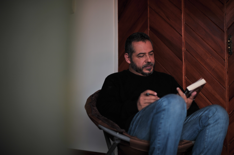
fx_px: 325
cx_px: 117
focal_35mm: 50
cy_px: 78
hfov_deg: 39.6
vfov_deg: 27.0
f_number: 1.4
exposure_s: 1/800
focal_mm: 50
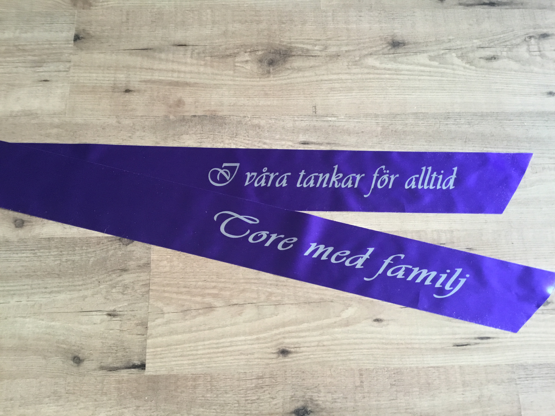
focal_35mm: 31
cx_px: 278
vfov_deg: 45.4
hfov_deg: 58.4
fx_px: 497
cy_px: 208
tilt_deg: -74.5
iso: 160
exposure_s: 1/33
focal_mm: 3.3
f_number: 2.4
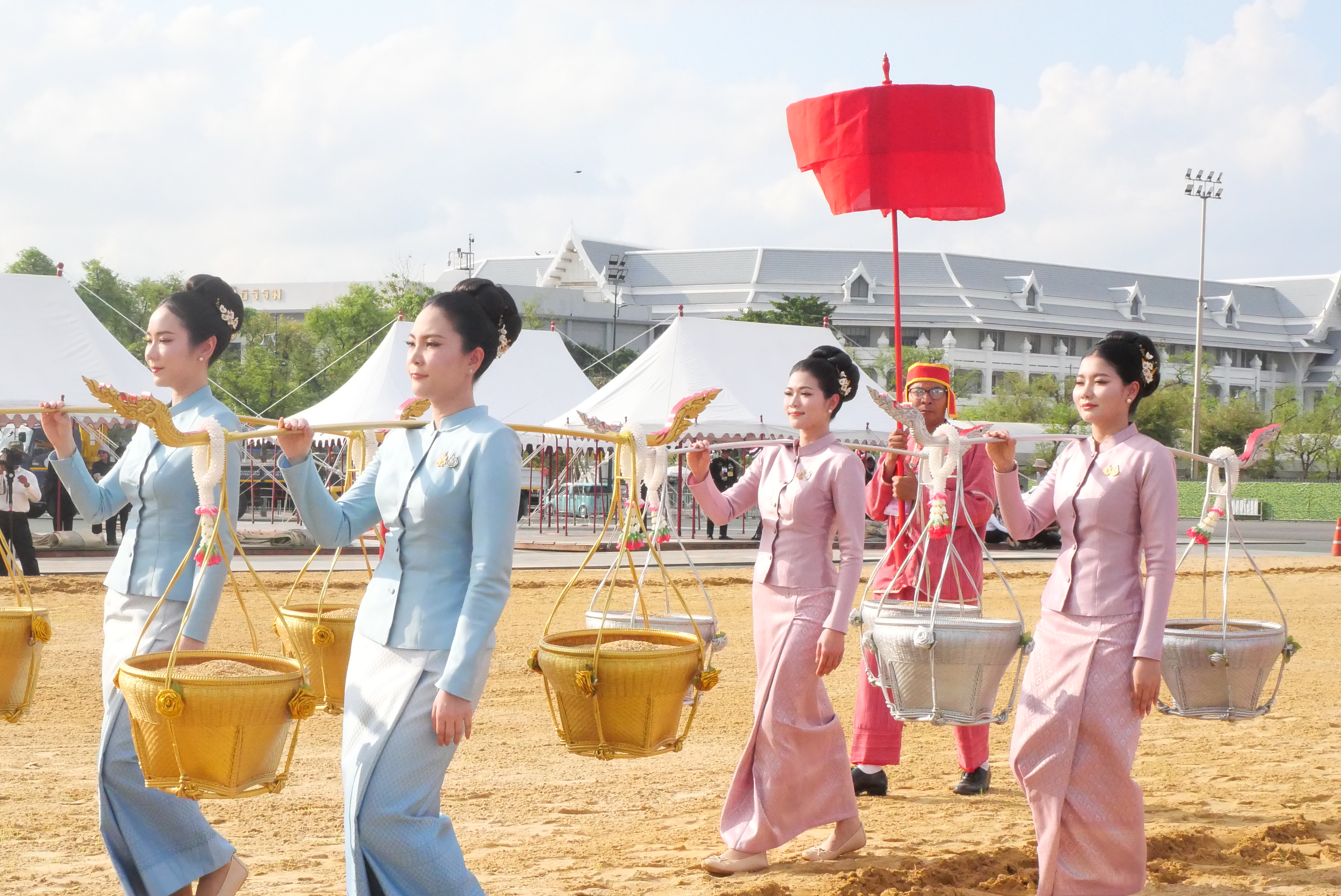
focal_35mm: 59
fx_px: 2199
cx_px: 594
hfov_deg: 33.9
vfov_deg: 23.0
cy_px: 545
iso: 3200
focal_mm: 23
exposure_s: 1/2000
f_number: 13
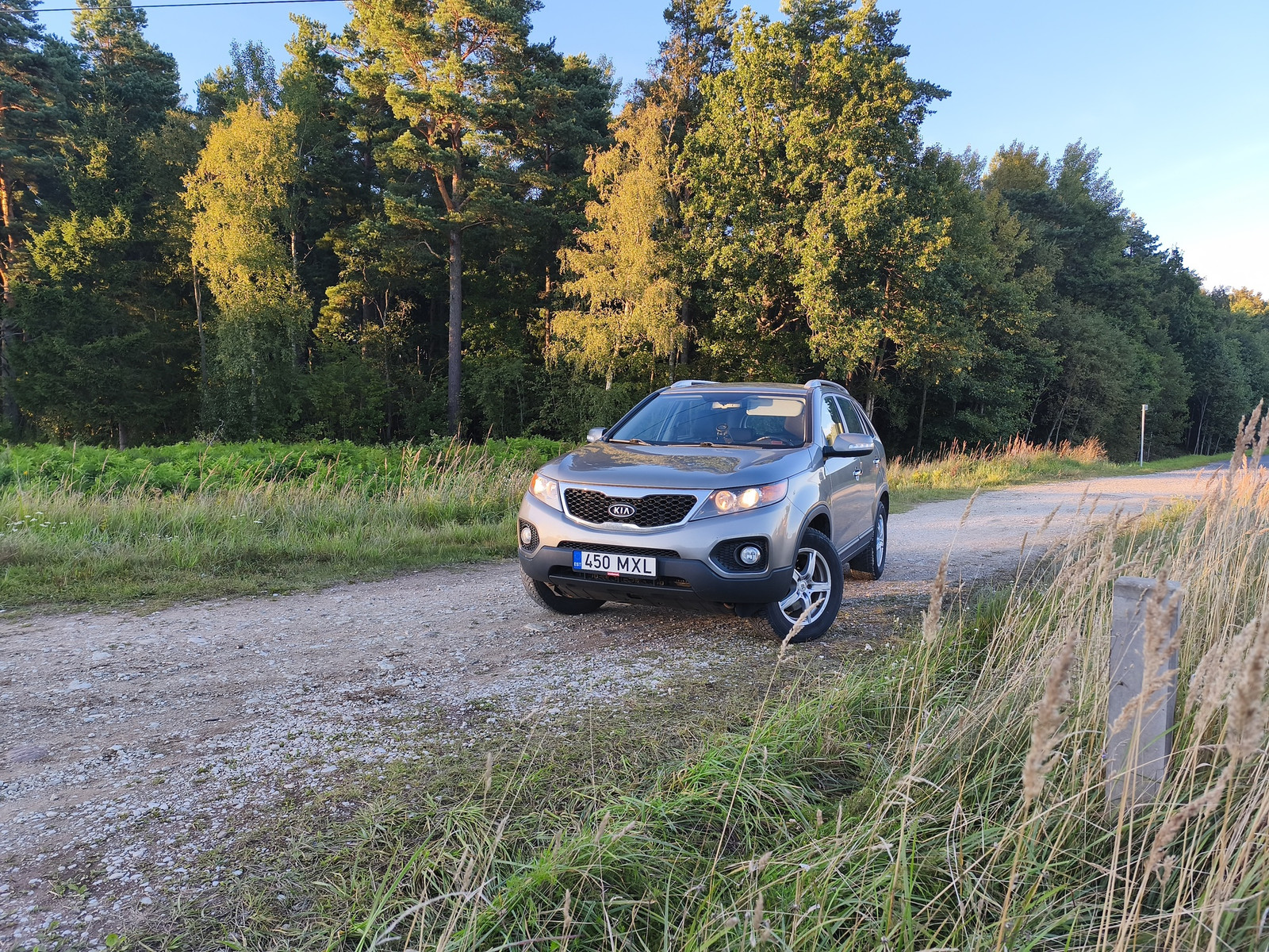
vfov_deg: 58.9
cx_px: 634
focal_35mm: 23
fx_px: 843
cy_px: 476
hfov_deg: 73.9
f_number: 1.65
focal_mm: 6.14
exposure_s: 1/135
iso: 50
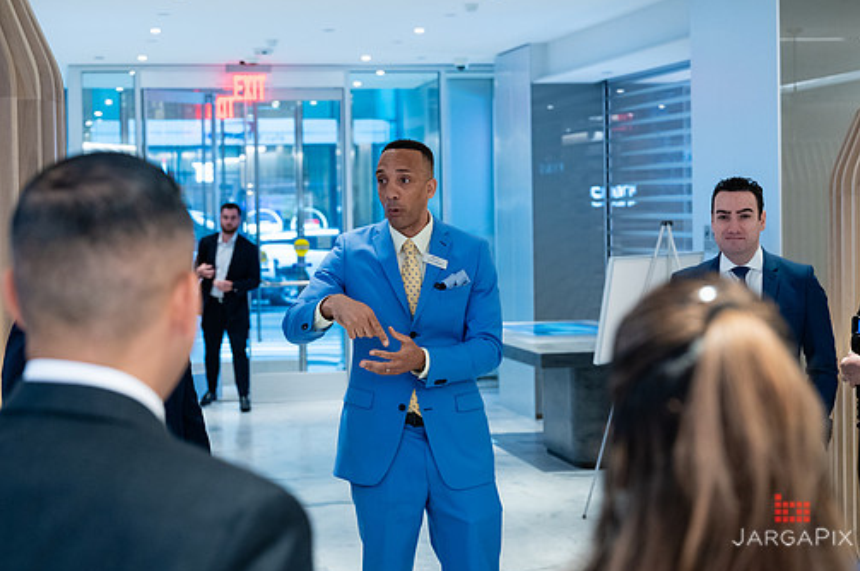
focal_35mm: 68
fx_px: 1622
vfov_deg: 20.0
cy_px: 253
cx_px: 400
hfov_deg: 29.7
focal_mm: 58
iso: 3200
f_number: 4
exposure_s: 1/200
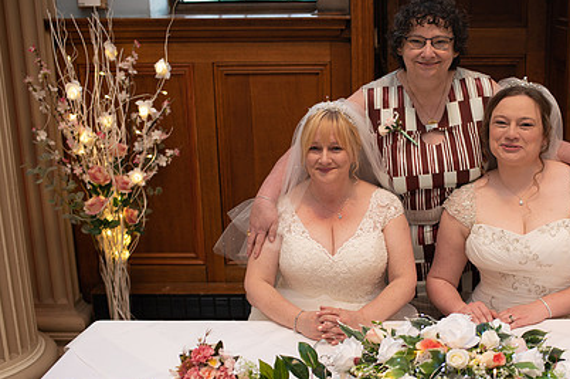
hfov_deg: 37.7
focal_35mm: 52
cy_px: 220
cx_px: 397
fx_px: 822
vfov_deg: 25.9
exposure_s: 1/80
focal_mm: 35
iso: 250
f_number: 2.5
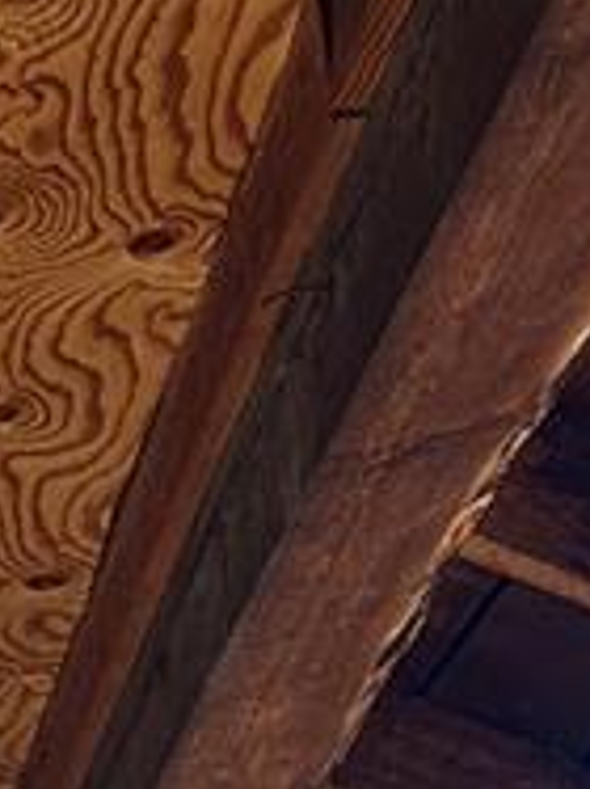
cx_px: -641
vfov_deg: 10.5
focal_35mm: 154
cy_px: 2046
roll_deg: +2.0
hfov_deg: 9.0
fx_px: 3504
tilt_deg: -3.1
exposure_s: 1/724
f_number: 1.78
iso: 80
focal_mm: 6.86
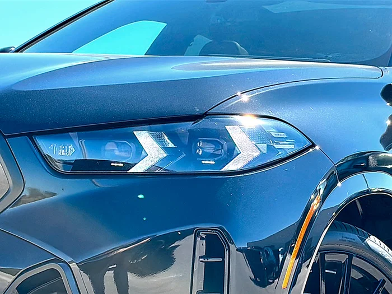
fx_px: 929
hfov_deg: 23.8
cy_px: 147
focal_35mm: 82
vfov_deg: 18.0
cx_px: 196
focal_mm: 6.86
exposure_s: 1/3077
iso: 100
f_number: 1.78
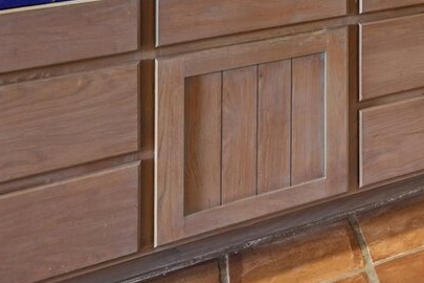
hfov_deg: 21.3
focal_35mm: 64
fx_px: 754
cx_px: 758
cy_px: -214
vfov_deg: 17.5
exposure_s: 1/10
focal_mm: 16
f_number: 8
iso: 400
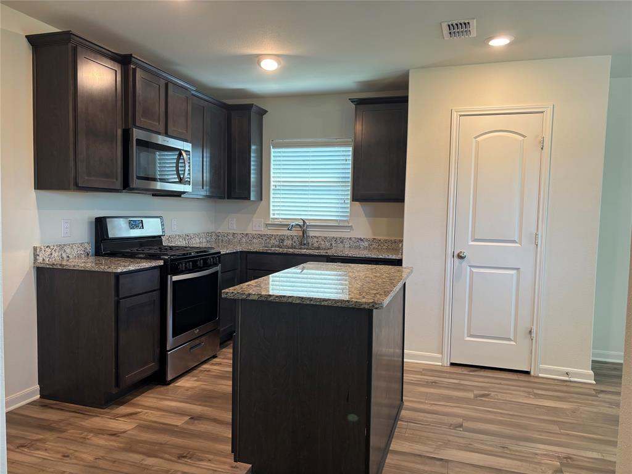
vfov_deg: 53.1
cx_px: 316
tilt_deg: -4.3
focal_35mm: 26
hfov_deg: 67.3
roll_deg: -1.5
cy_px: 237
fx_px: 475
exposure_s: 1/60
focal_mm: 5.96
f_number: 1.6
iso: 80
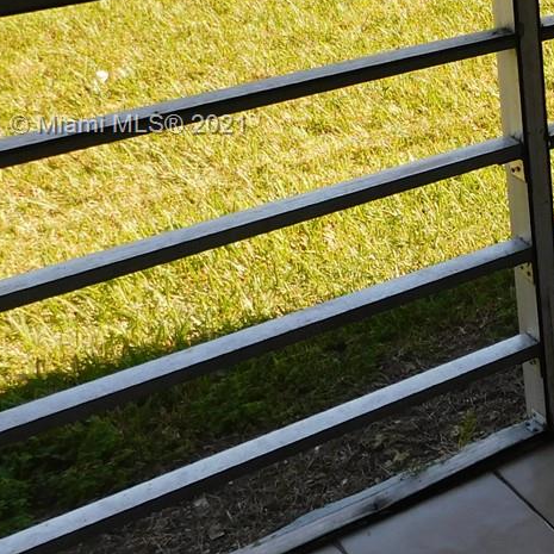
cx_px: 820
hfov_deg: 21.1
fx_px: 1267
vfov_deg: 24.3
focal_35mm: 70
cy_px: 126
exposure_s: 1/250
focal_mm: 4
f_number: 3
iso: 125
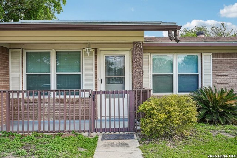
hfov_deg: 61.9
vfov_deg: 43.6
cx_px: 118
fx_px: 198
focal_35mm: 30
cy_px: 79
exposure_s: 1/60
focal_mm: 30
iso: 100
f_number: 8
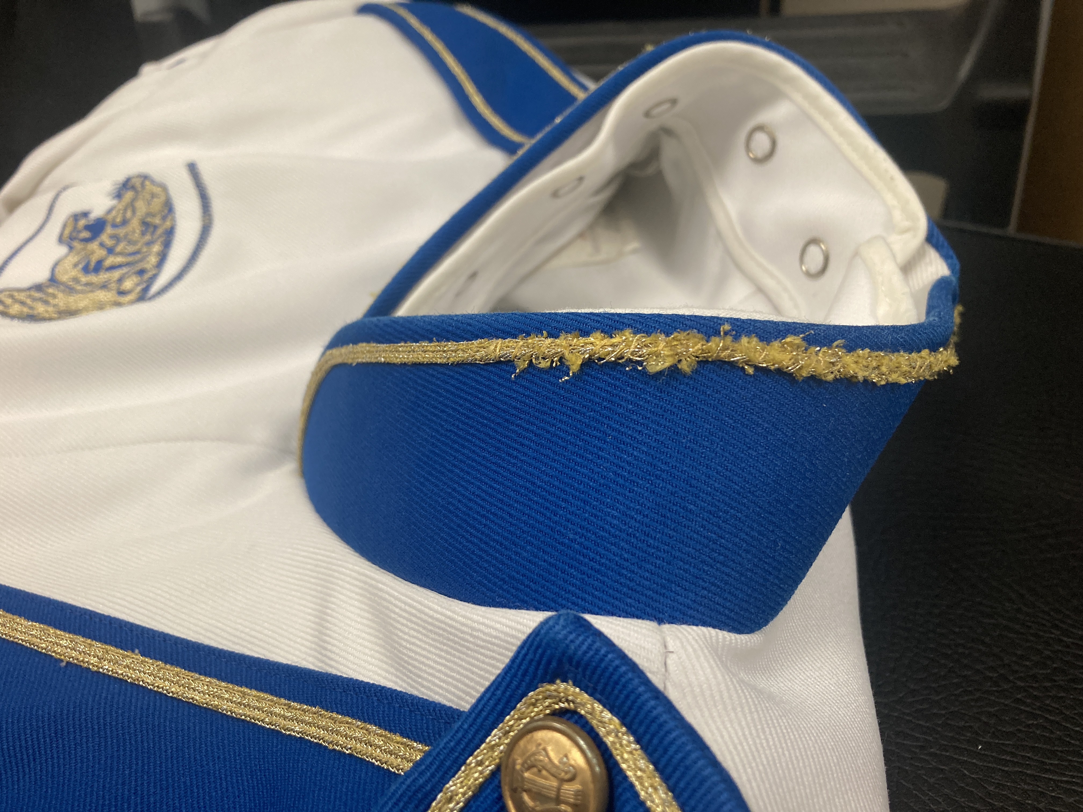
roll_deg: +5.8
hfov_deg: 63.4
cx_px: 542
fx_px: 876
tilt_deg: -39.7
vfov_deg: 49.7
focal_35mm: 28
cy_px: 406
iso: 125
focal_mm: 3.99
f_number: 1.8
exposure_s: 1/60
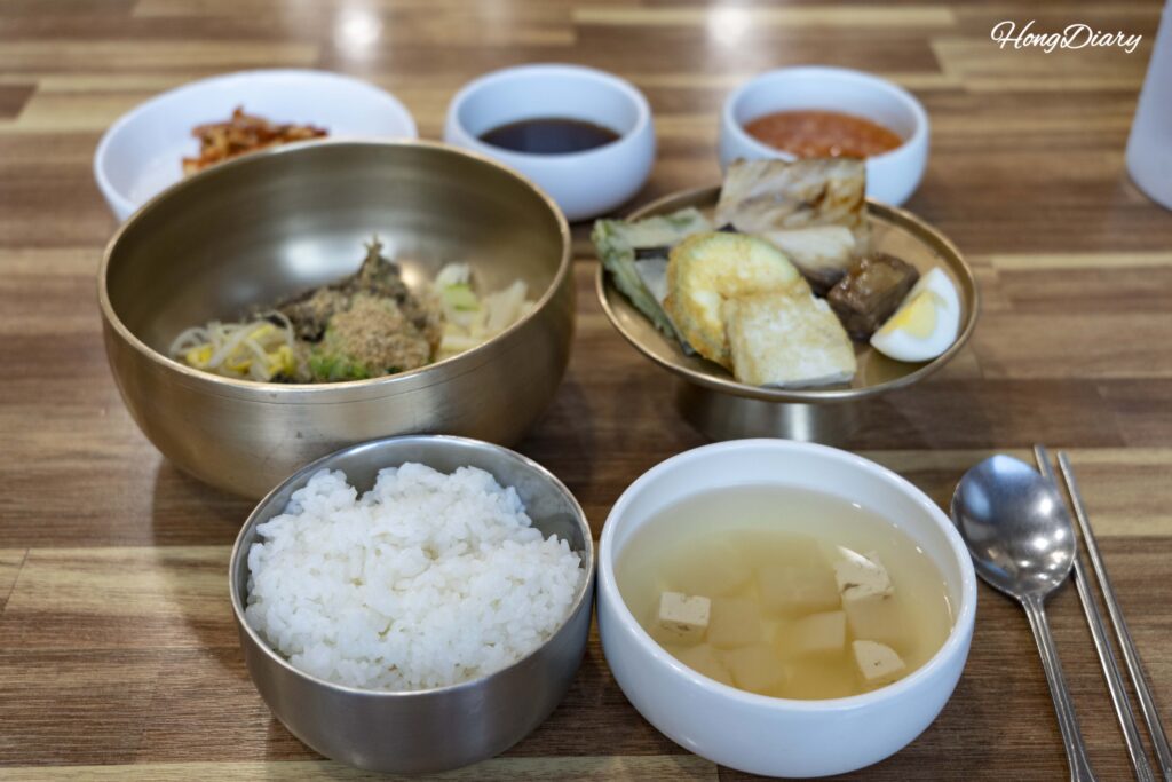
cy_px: 391
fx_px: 1367
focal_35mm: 42
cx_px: 586
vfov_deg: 31.9
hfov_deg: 46.4
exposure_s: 1/60
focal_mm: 42
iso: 640
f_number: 5.6
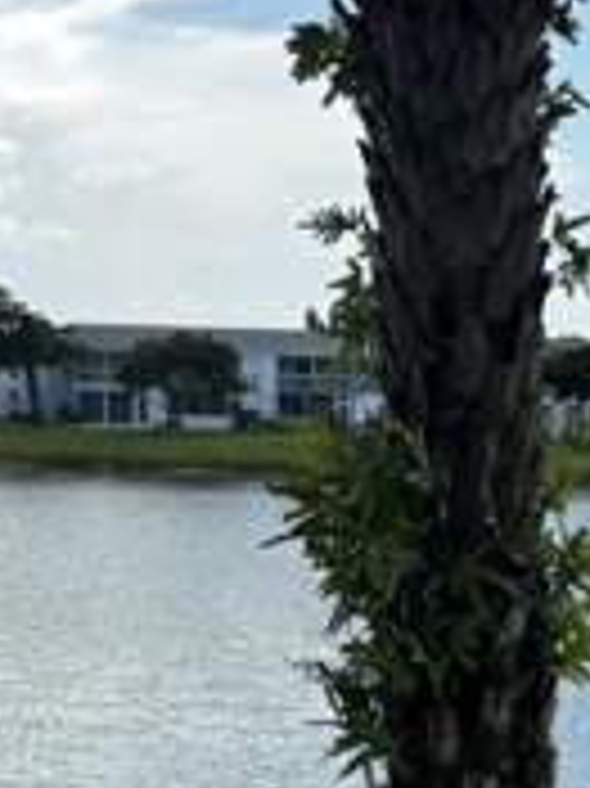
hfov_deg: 14.8
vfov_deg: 19.6
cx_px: -185
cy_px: -131
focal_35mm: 95
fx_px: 2162
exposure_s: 1/2778
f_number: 1.6
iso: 50
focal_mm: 5.96
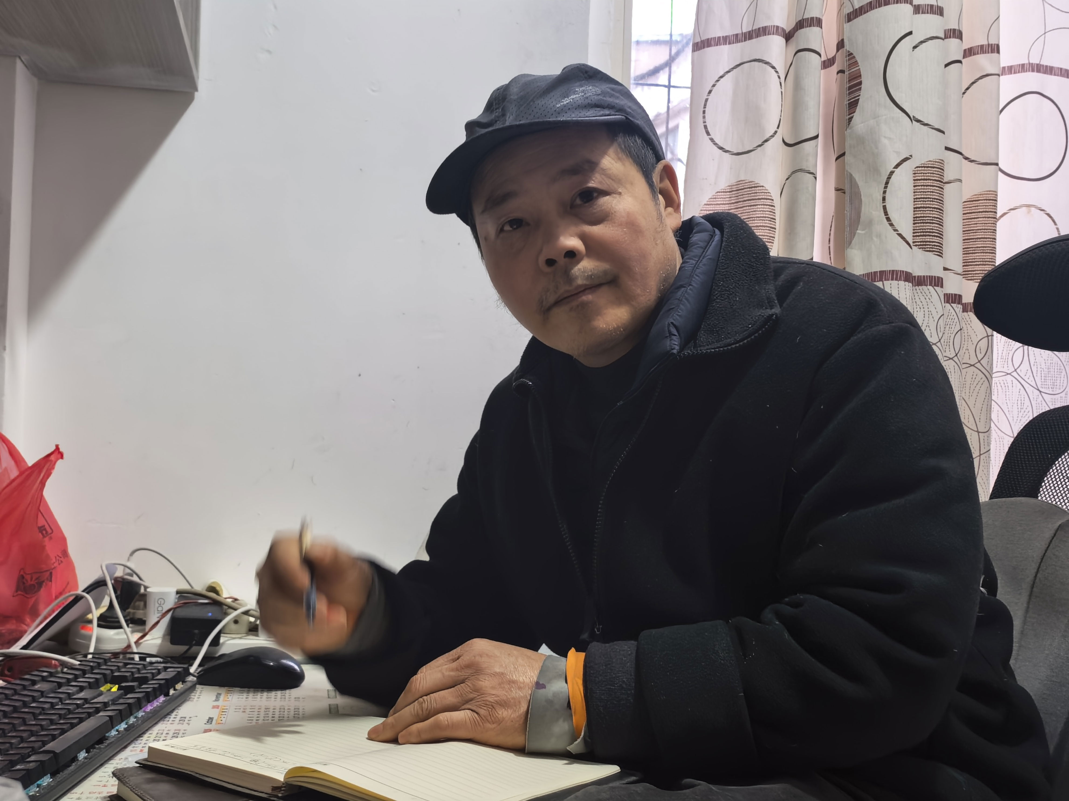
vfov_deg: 36.8
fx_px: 1204
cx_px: 534
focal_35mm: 39
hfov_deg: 47.9
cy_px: 400
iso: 125
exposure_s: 1/50
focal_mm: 6.98
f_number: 2
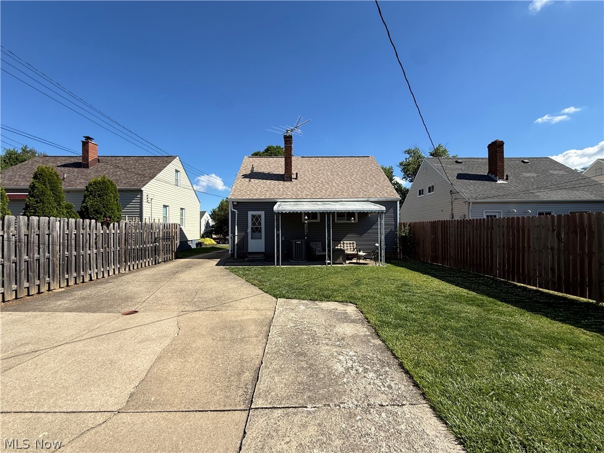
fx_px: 244
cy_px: 226
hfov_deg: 102.1
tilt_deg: +2.8
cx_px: 302
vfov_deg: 85.7
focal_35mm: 14
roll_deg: -0.4
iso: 50
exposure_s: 1/2092
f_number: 2.2
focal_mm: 2.22
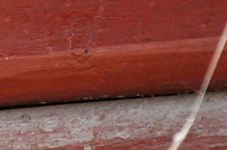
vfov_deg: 2.0
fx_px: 4280
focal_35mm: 680
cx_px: -170
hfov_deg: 3.0
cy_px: -58
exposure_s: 1/640
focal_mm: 105
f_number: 6.3
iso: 3200
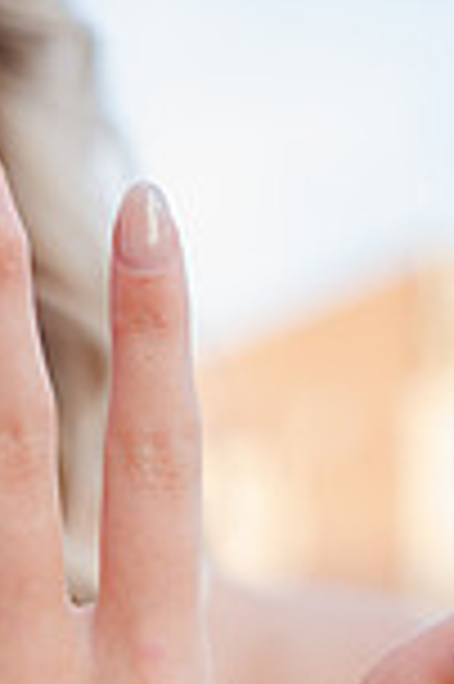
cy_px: 720
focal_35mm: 134
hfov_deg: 10.1
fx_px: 2540
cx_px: -94
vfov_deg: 15.0
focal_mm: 45.3
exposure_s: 1/250
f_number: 2.8
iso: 250
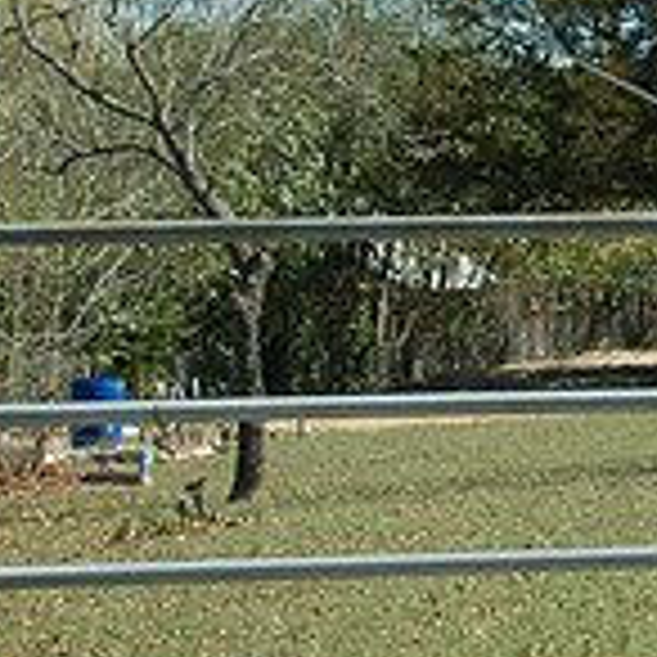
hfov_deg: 11.7
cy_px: 297
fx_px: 3049
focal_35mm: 142
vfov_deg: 12.3
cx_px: 1030
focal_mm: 28
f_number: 10
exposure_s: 1/160
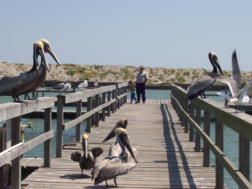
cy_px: 94
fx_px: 808
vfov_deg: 13.3
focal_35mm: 111
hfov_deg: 17.7
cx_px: 126
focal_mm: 16.8
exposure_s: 1/250
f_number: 9.5
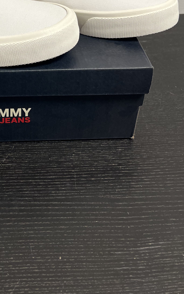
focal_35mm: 51
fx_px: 409
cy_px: 33
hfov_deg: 24.4
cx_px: 7
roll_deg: +1.4
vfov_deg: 37.2
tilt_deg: -31.7
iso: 100
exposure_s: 1/100
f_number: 1.5
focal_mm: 5.7
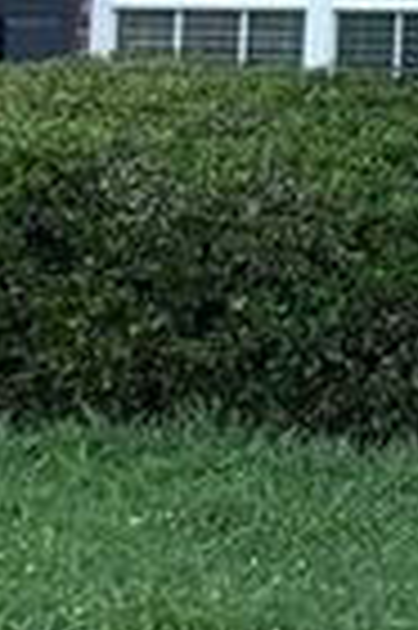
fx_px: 2252
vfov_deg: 14.8
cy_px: -322
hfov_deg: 9.9
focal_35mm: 129
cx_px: 791
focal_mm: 5.7
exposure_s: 1/171
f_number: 1.5
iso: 64
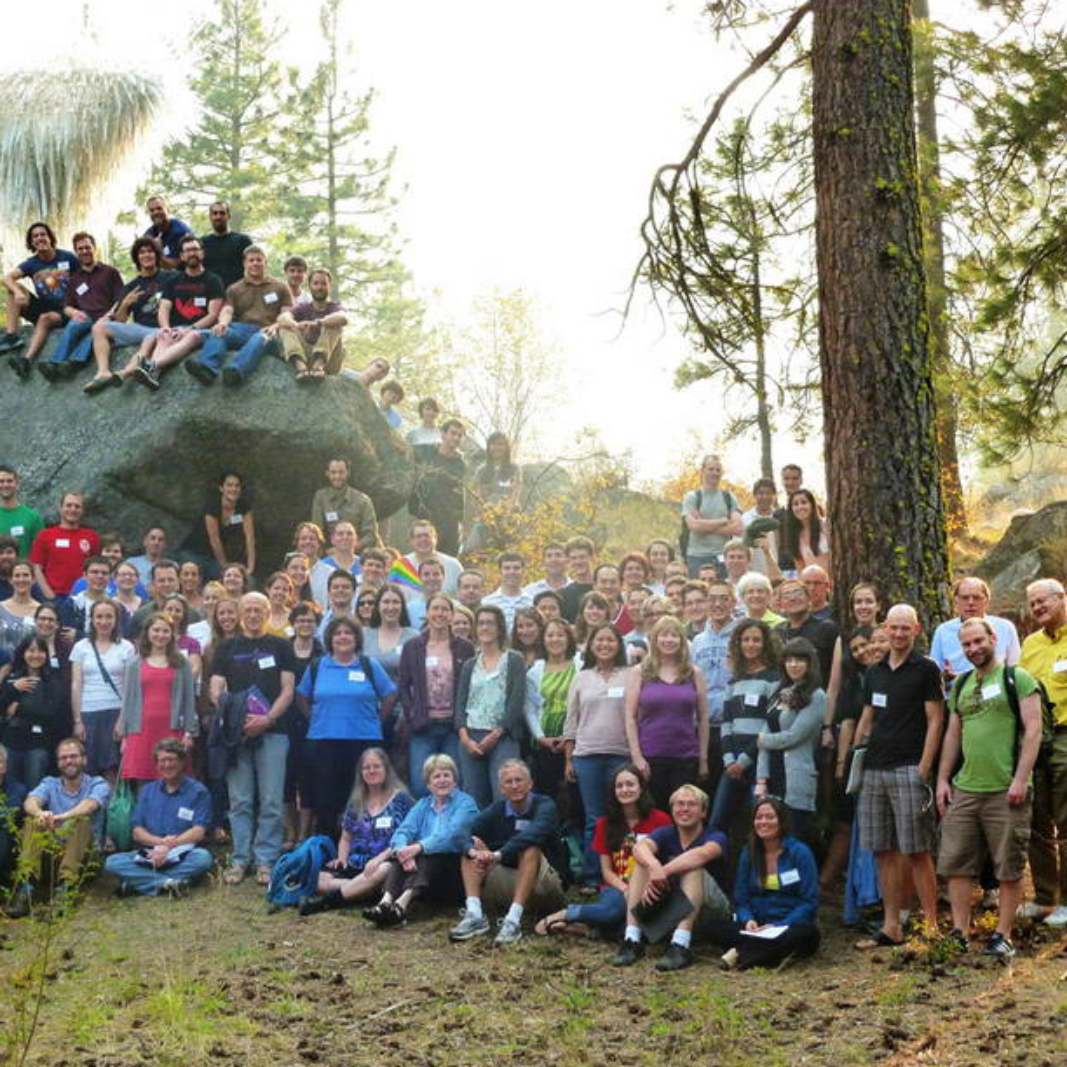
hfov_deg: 26.4
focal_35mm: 65
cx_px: 363
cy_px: 578
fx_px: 2267
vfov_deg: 26.5
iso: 160
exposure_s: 1/125
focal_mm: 9
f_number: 3.9
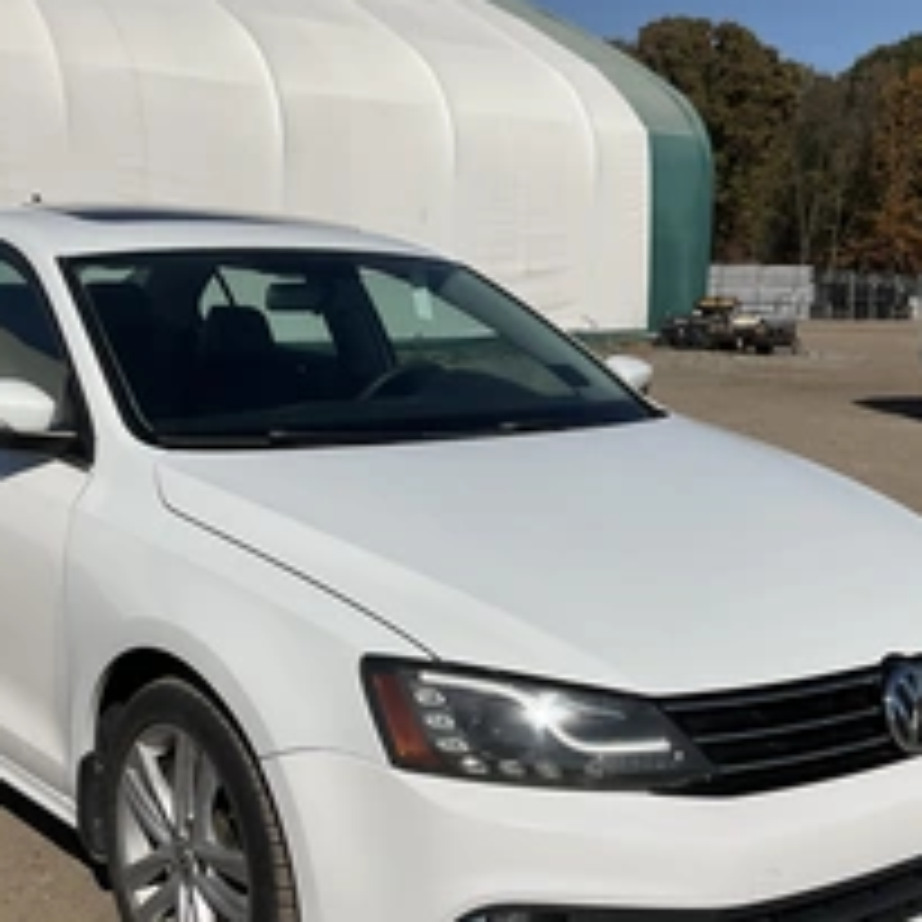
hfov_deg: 33.9
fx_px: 1507
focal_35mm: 50
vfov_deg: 33.9
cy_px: 558
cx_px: 369
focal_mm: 3
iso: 25
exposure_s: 1/6536
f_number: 1.8
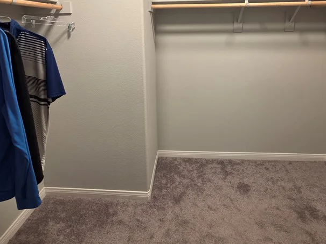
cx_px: 163
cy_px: 64
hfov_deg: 76.4
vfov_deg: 58.3
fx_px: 207
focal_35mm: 22
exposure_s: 1/60
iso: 200
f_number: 1.9
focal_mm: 2.2
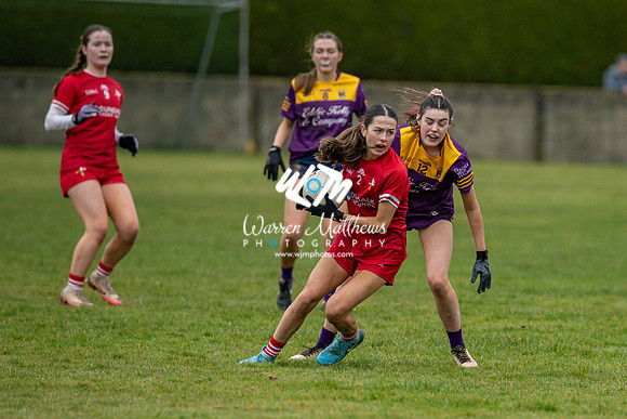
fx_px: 8984
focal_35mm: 516
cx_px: 452
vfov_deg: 2.7
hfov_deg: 4.0
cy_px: 345
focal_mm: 300
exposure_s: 1/640
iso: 640
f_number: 2.8
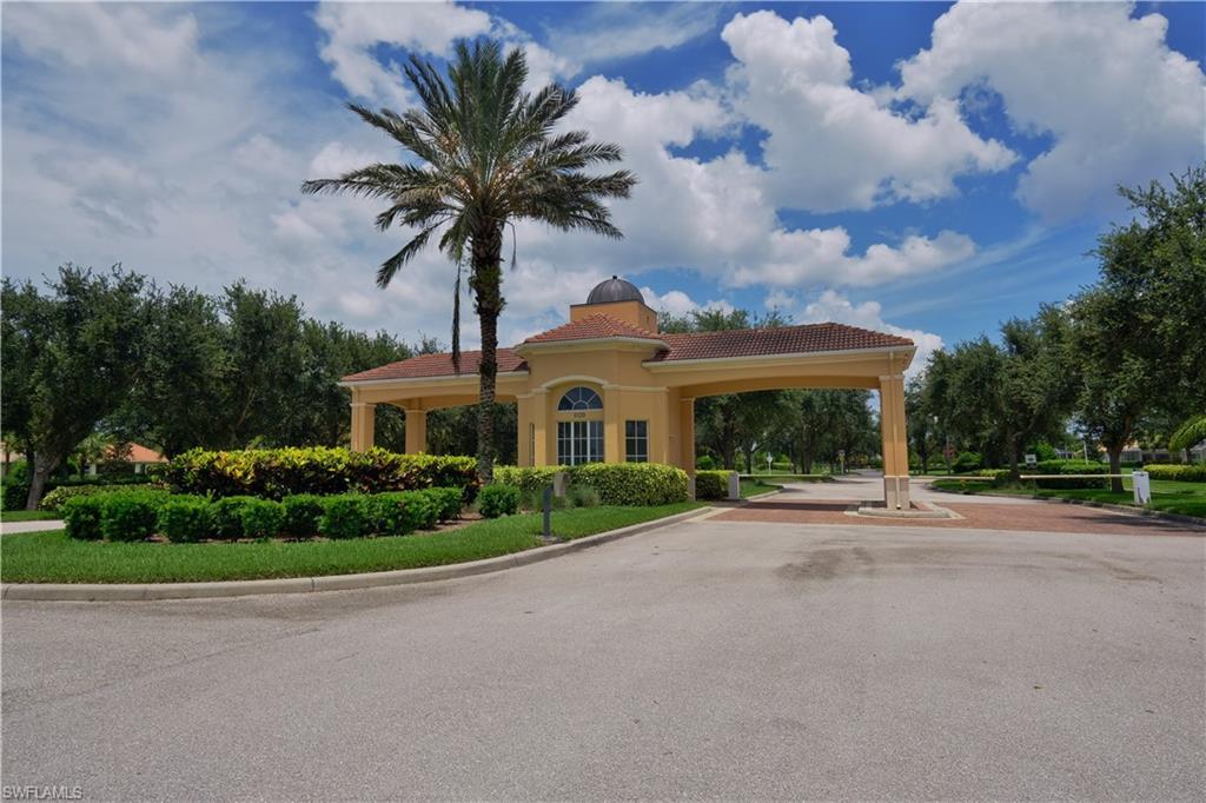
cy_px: 402
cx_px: 603
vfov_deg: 59.5
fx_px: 703
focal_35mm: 21
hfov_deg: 81.2
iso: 160
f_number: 11
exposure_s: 1/100
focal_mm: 13.8
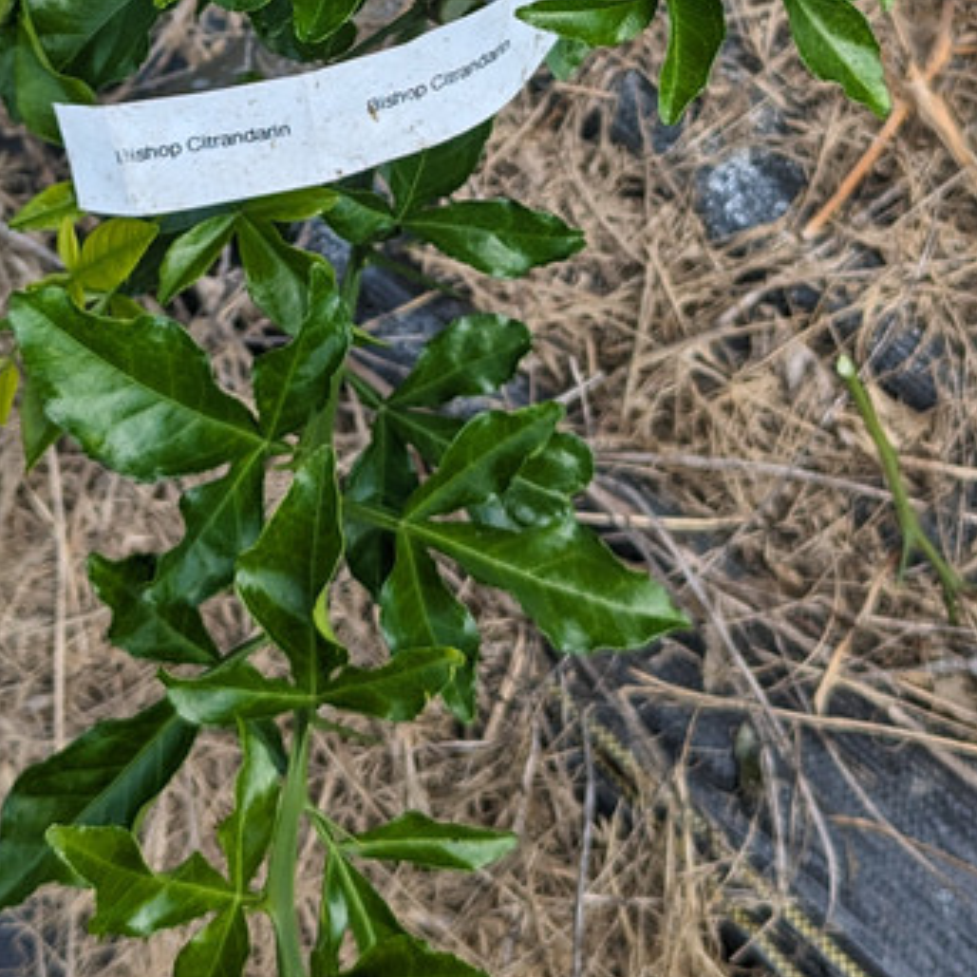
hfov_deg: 17.5
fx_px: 3161
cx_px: 305
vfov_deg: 17.1
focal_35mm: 99
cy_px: -57
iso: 50
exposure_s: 1/1245
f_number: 1.85
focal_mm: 6.81
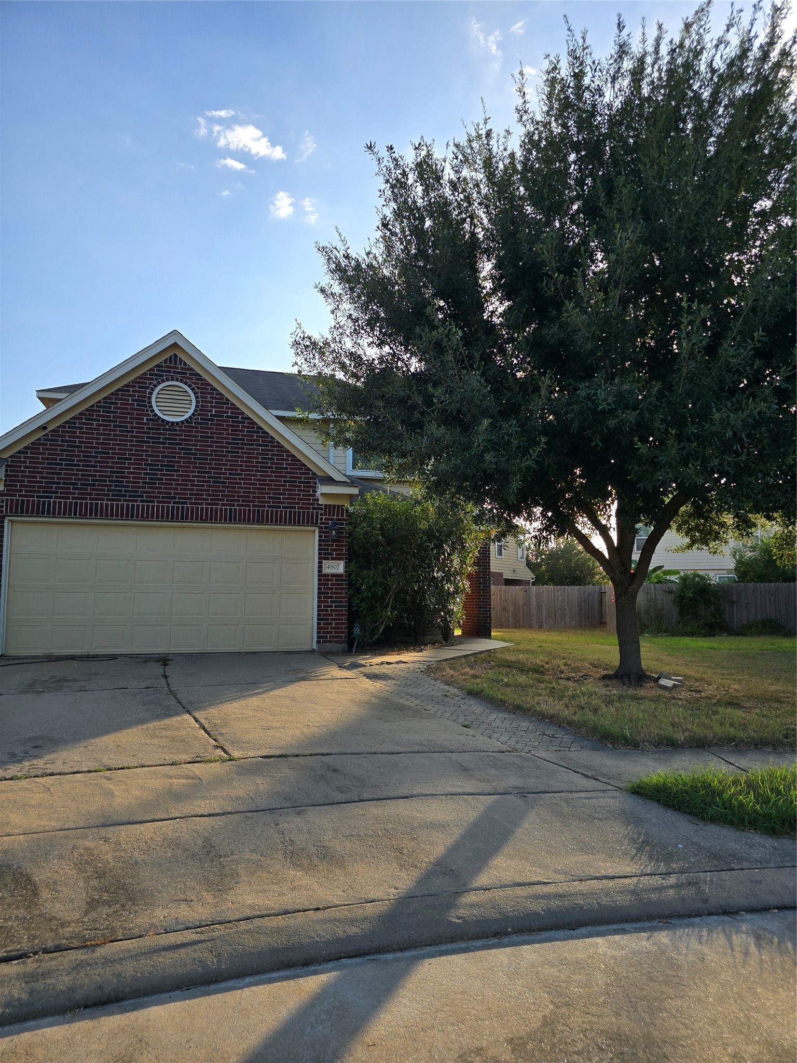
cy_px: 532
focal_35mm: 23
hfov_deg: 58.9
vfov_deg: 73.9
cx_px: 398
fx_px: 706
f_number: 1.7
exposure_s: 1/260
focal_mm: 6.3
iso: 12
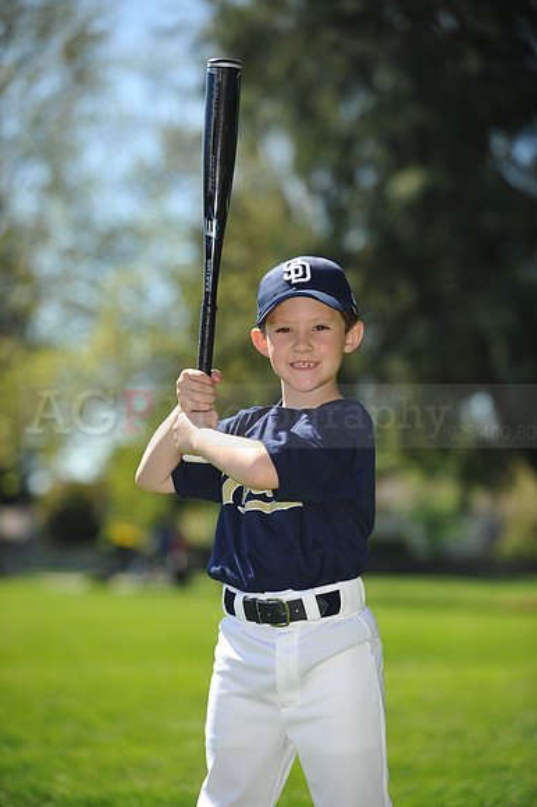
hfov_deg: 10.5
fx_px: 2912
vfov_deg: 15.8
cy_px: 404
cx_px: 268
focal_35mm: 130
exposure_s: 1/1250
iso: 200
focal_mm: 130
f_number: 4
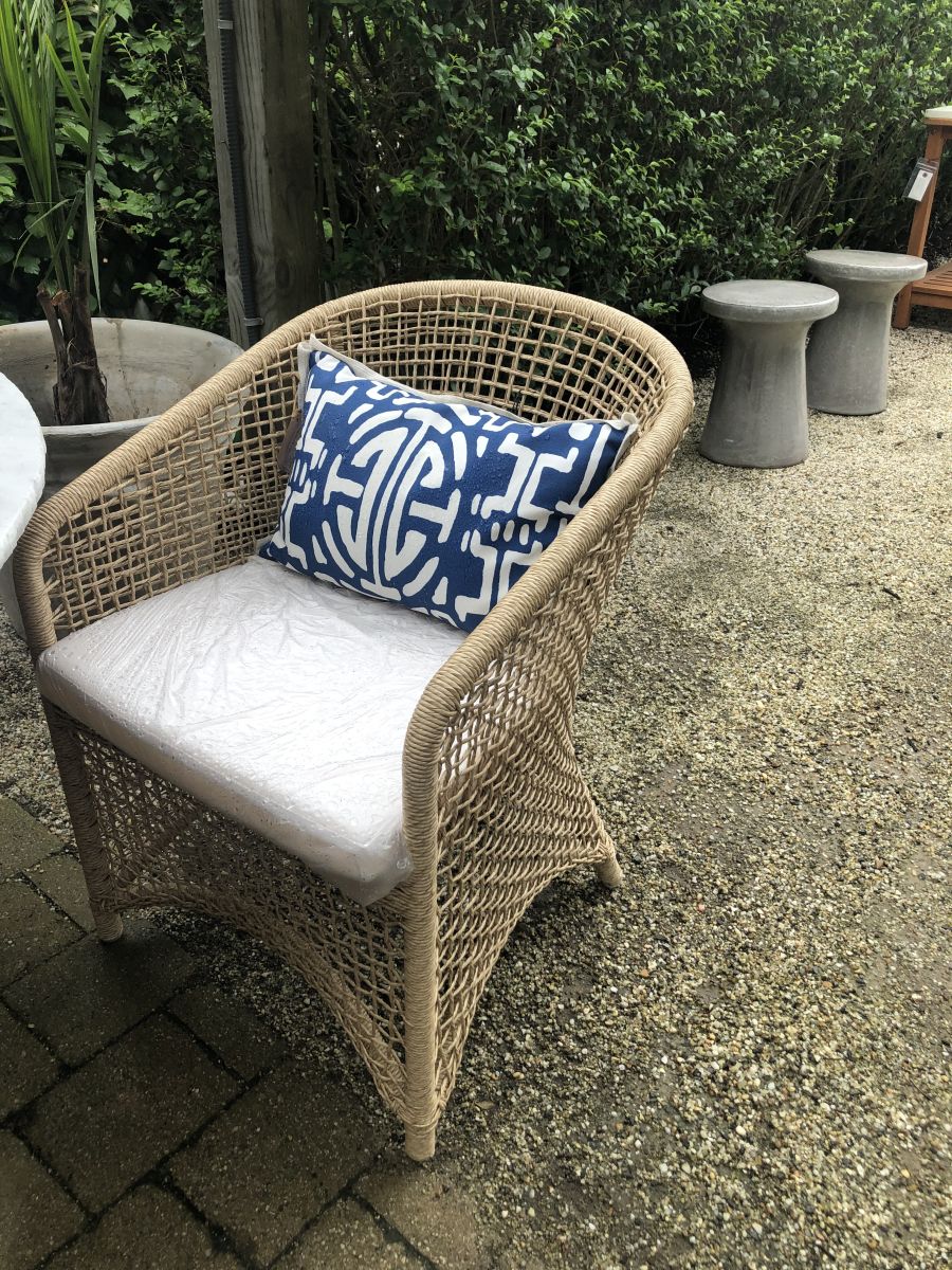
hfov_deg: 49.7
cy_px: 635
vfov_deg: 63.4
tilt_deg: -31.9
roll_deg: -2.9
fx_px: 1027
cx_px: 476
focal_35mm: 28
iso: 20
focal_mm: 3.99
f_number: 1.8
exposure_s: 1/422
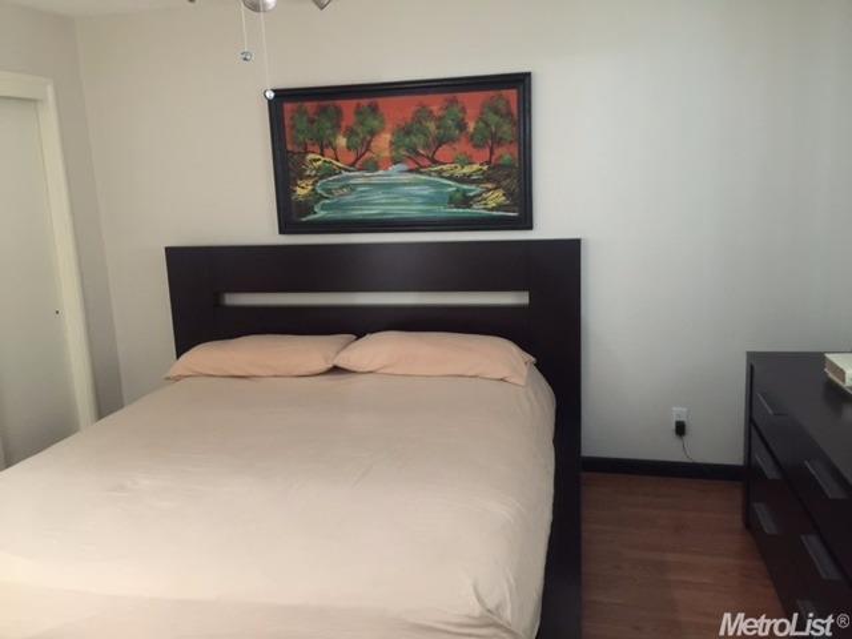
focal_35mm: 29
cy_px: 320
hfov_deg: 61.7
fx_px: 714
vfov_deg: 48.2
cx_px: 426
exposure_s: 1/4
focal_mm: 4.15
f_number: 2.2
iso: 125
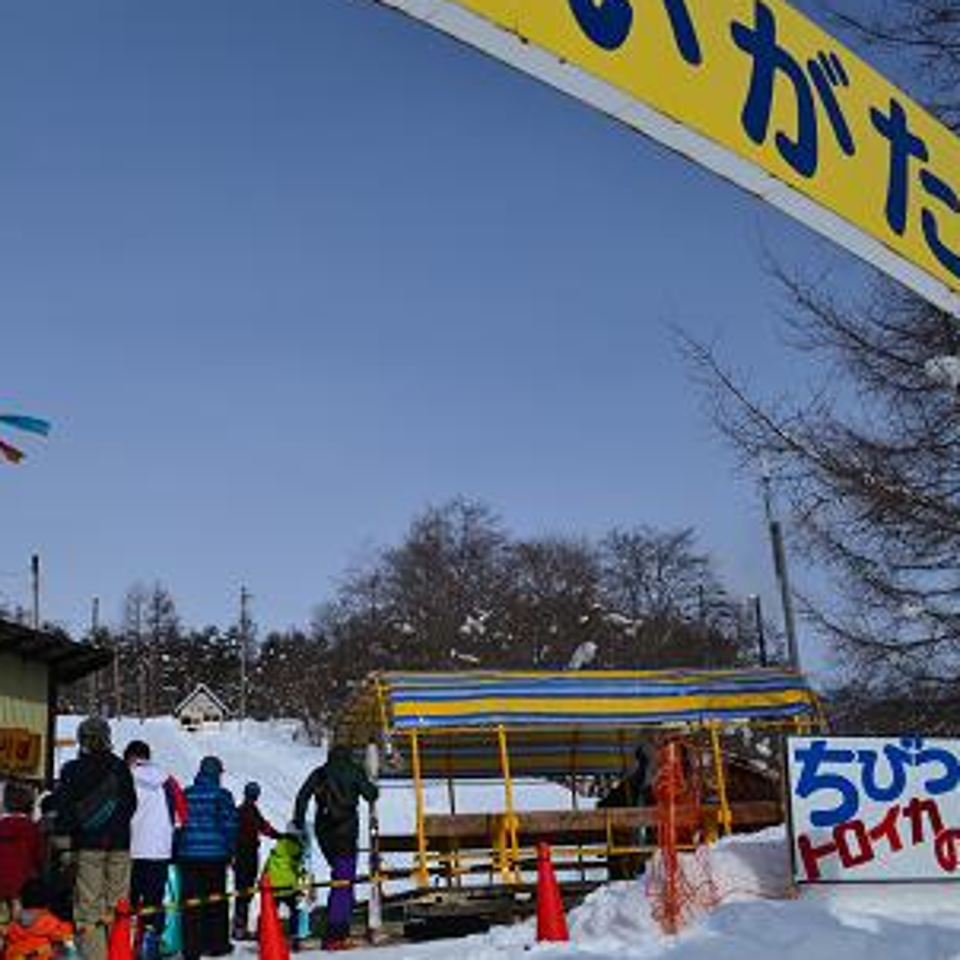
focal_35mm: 39
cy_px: 474
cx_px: 348
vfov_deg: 42.8
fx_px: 1224
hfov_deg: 42.4
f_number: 11
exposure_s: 1/500
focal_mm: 20
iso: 180
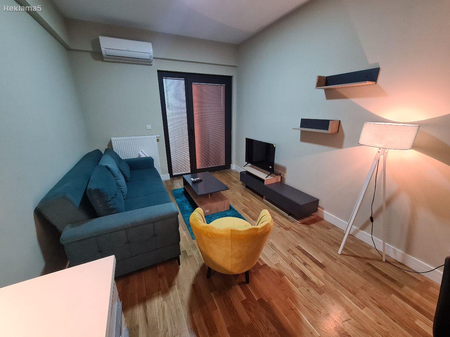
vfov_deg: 89.9
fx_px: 169
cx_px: 225
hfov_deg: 106.2
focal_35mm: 13
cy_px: 168
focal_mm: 2.2
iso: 400
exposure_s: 1/33
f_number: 2.2
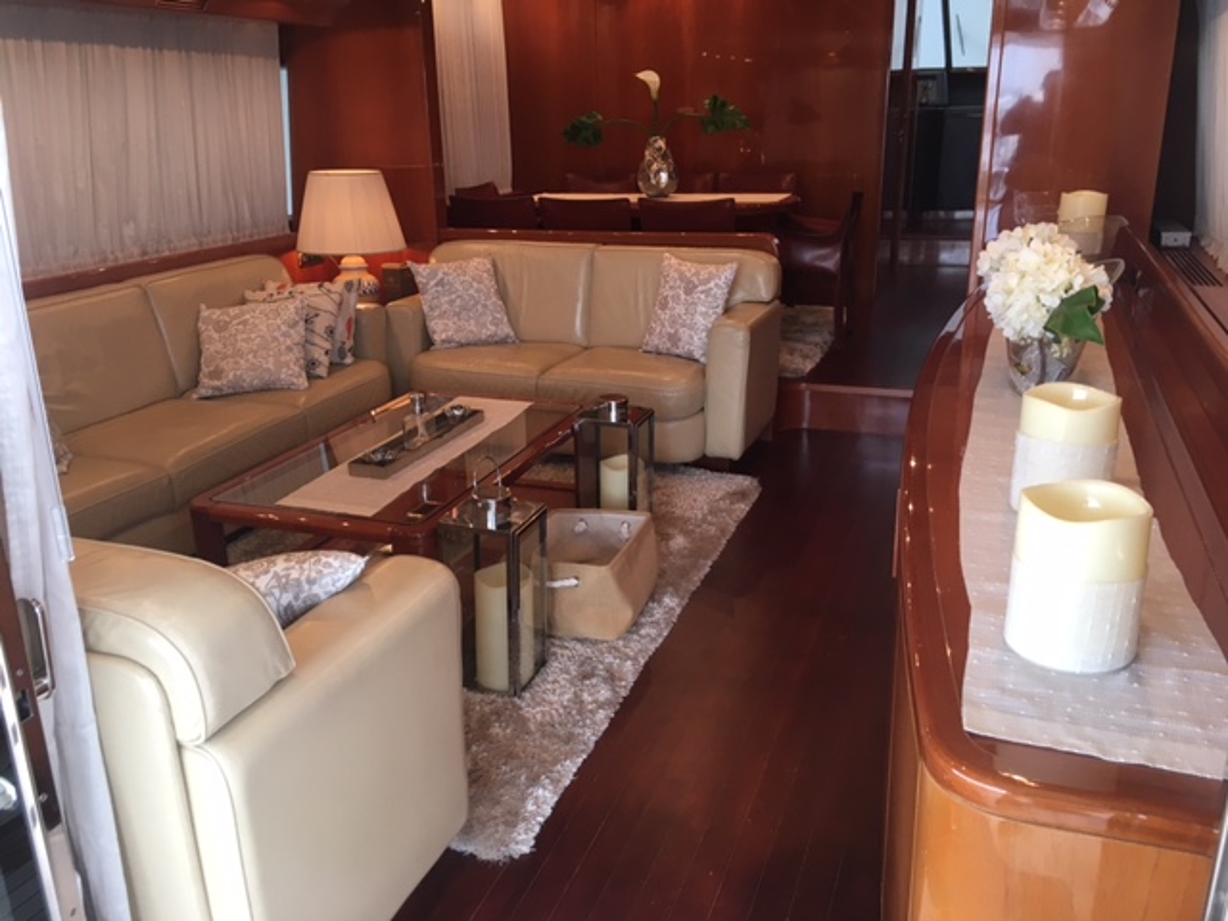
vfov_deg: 48.2
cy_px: 460
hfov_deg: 61.7
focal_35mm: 29
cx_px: 614
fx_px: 1029
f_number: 2.2
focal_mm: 4.15
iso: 64
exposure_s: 1/33
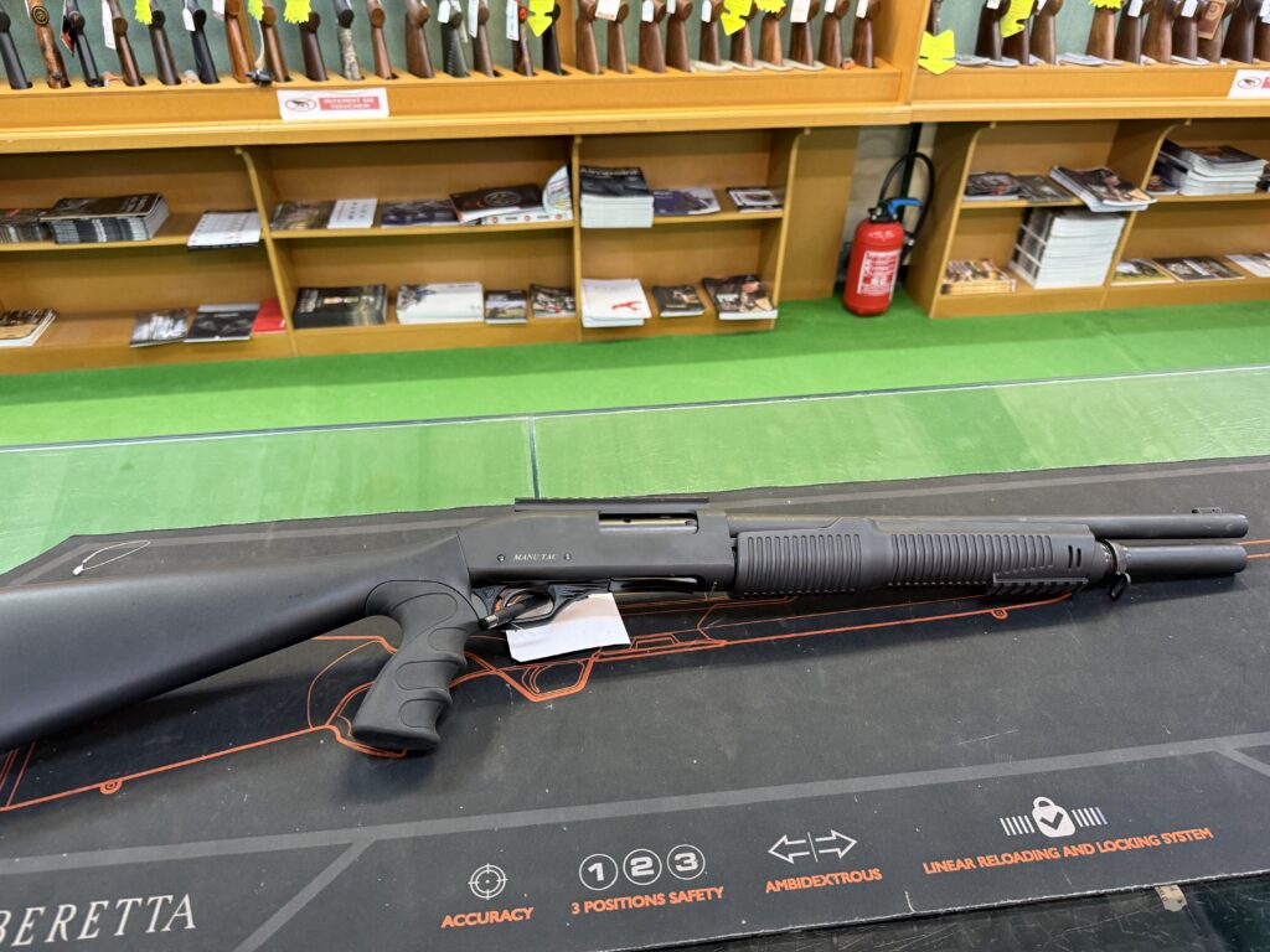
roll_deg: -2.0
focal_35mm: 24
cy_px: 476
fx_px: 881
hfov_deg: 71.6
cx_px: 635
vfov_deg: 56.8
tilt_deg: -36.6
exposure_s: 1/50
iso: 250
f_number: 1.78
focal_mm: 6.76
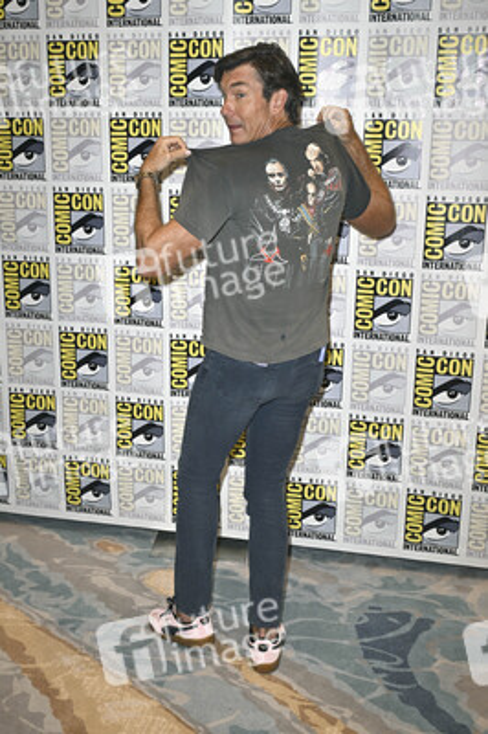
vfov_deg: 51.9
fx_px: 754
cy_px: 367
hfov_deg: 35.9
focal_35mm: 37
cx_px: 244
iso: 2000
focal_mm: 37
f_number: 6.3
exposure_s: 1/250
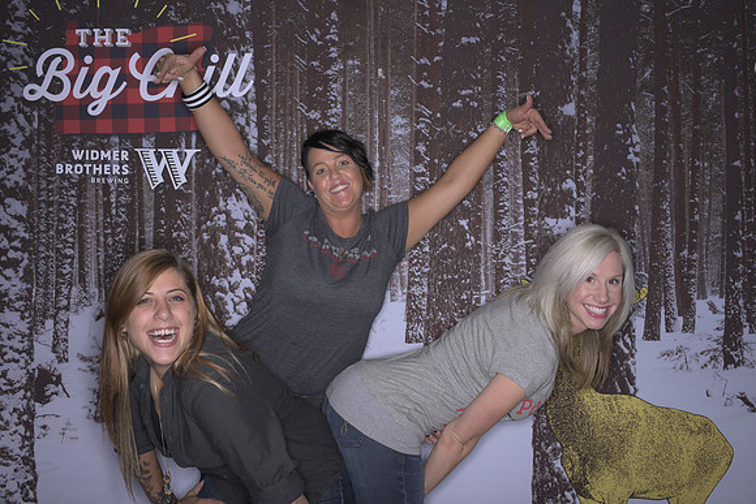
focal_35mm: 35
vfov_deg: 37.9
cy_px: 252
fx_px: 735
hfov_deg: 54.4
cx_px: 378
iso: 64
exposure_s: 1/250
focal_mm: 35
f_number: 11
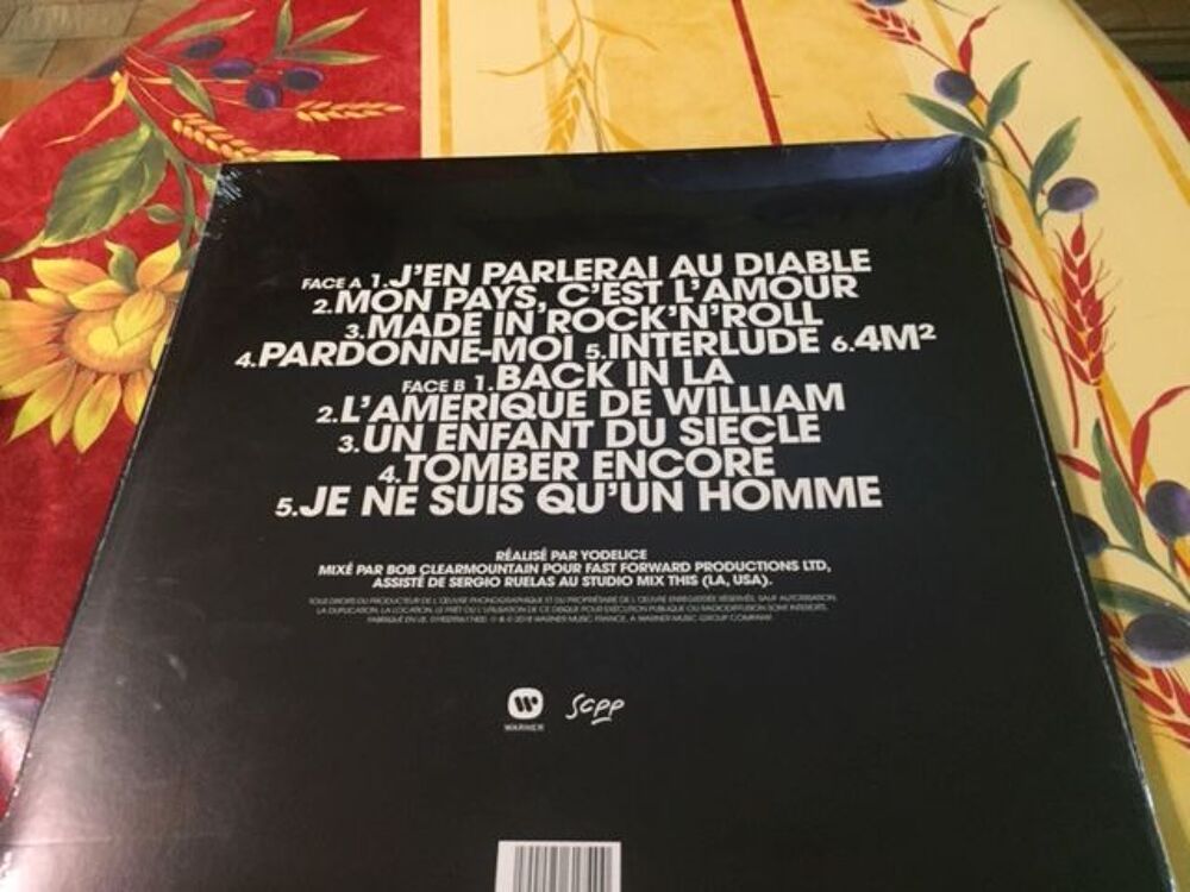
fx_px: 997
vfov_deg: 48.2
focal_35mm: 29
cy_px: 446
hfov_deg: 61.7
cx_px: 595
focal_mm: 4.15
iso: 320
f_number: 2.2
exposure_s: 1/17
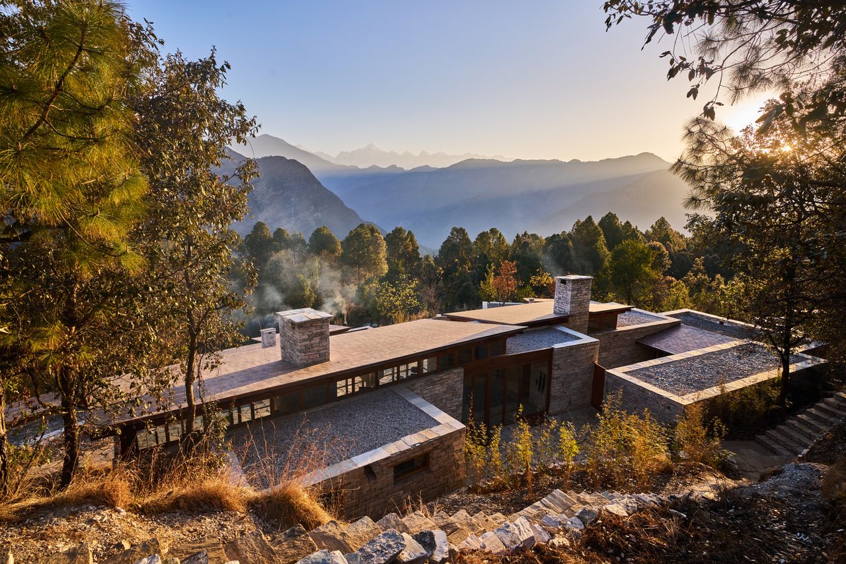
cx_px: 423
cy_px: 282
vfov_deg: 67.4
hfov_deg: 90.0
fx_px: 423
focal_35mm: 18
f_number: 10
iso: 200
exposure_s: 1/100
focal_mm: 18
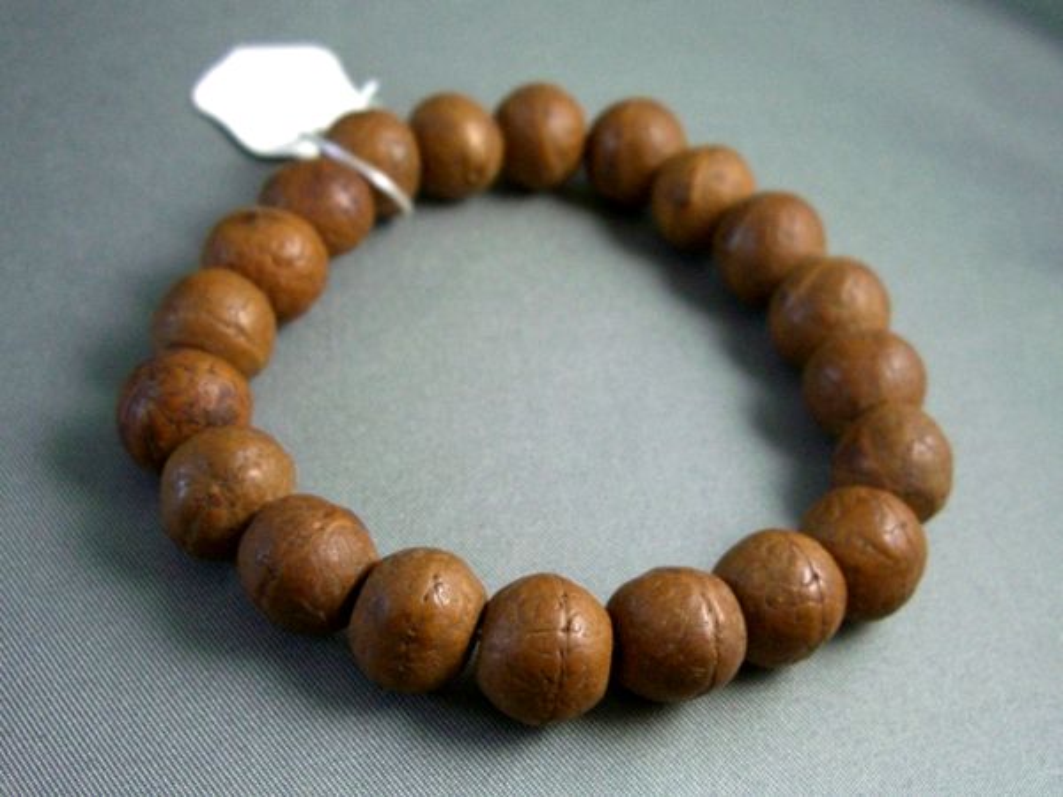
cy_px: 398
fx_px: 1167
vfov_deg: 37.7
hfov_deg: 49.0
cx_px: 532
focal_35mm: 38
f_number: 2.8
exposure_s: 1/100
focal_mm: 7.9
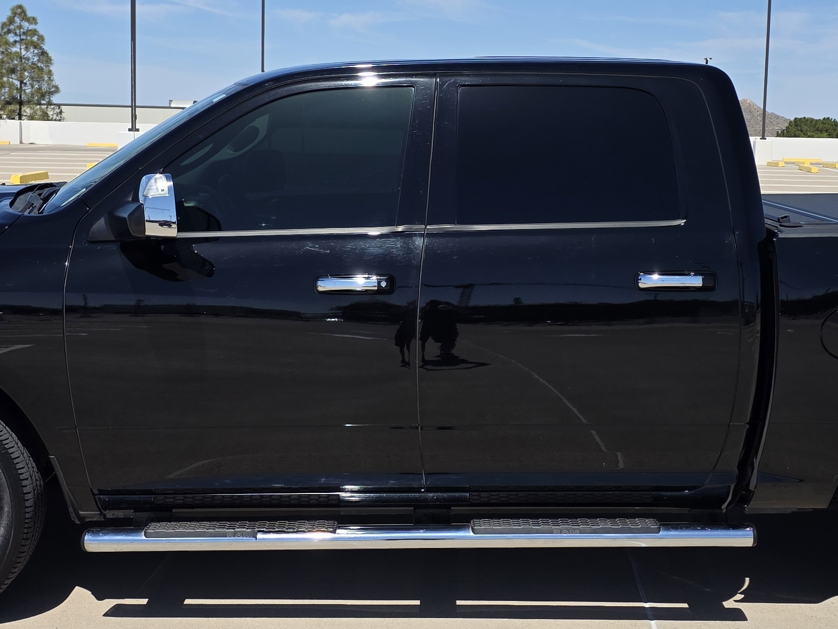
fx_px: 1380
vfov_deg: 25.6
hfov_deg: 33.8
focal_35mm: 57
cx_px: 459
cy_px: 264
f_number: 1.7
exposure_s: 1/7944
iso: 80
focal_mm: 6.3
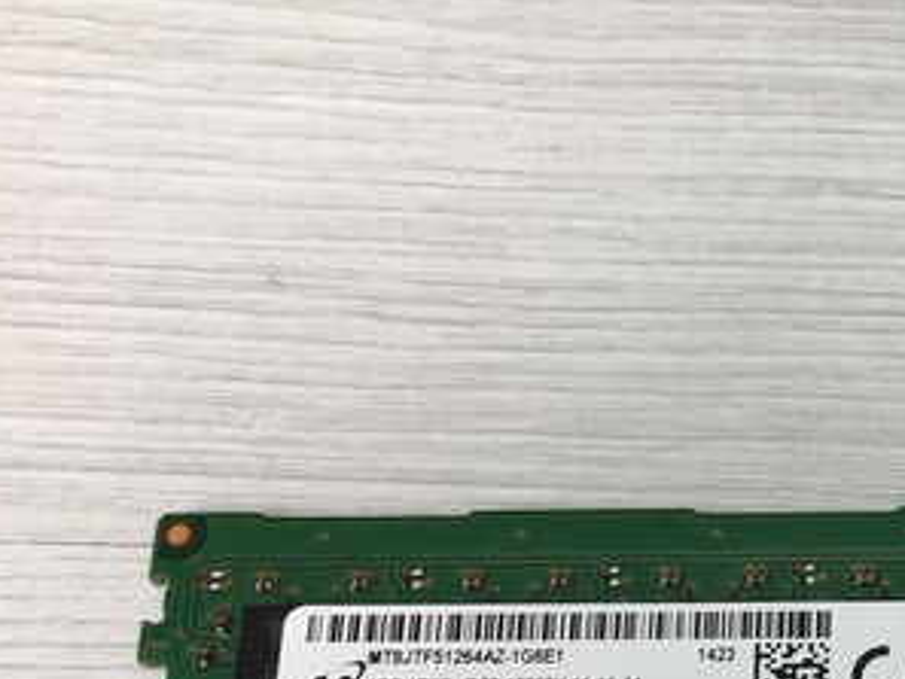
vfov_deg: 18.7
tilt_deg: -69.3
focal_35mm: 78
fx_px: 2040
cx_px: 1085
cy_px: 566
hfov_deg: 23.0
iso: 32
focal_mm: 4.15
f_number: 2.2
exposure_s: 1/50
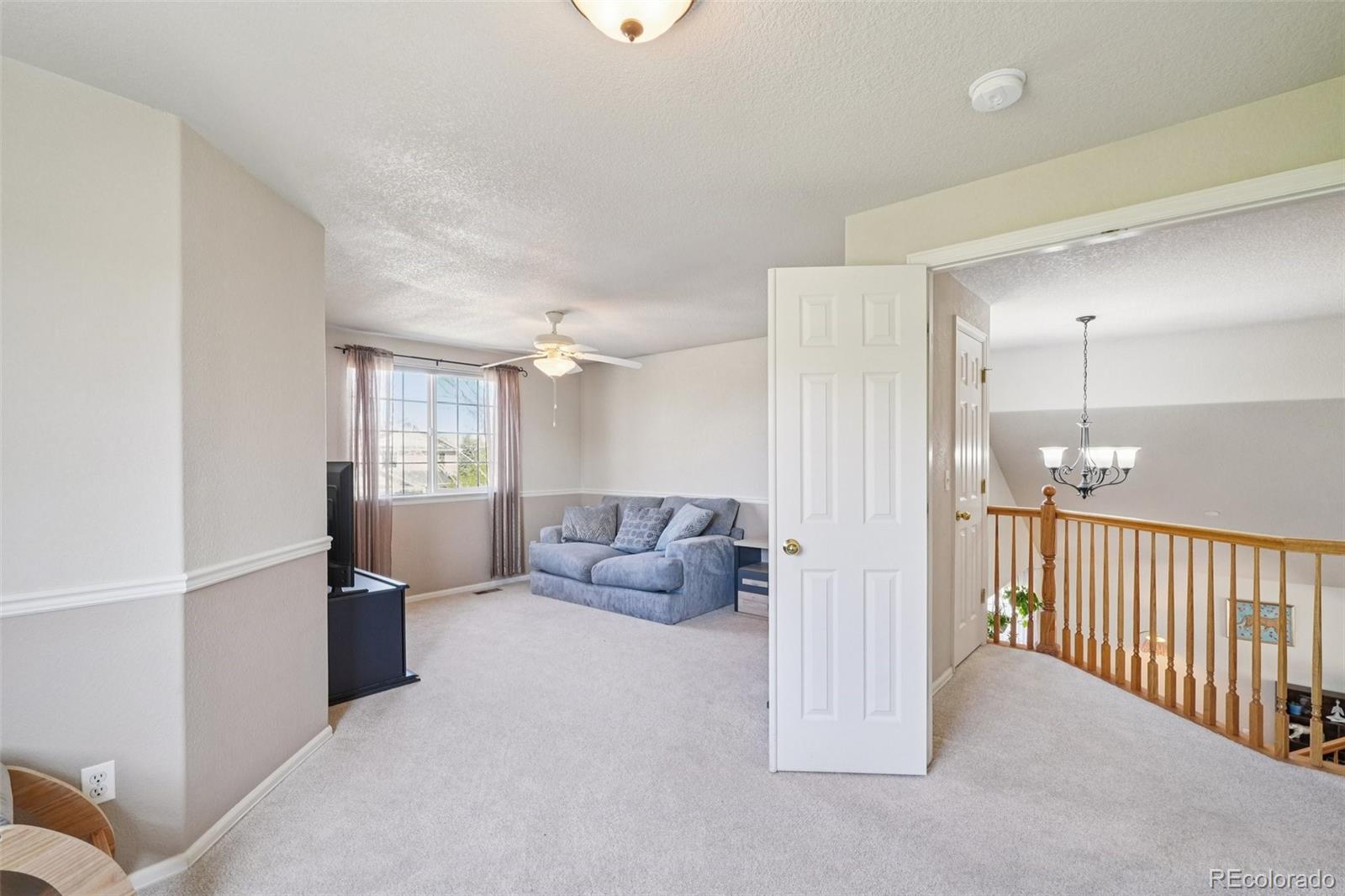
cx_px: 672
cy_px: 448
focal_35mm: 15
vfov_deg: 77.3
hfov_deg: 100.4
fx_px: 560
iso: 800
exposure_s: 1/15
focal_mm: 10
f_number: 8
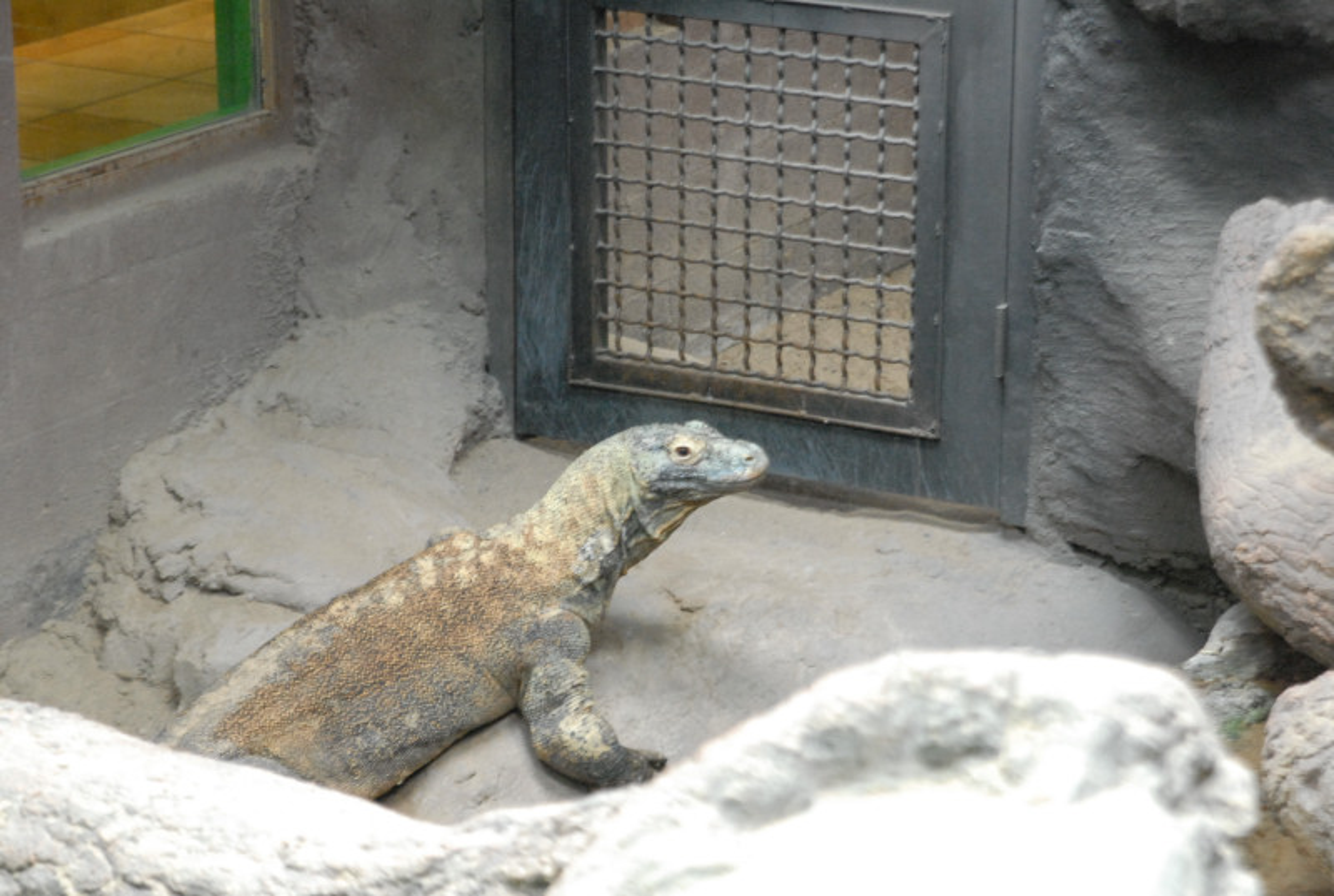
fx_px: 4177
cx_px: 667
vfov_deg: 12.2
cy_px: 448
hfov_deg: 18.1
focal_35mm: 112
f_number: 4.5
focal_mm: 75
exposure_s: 1/80
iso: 1600
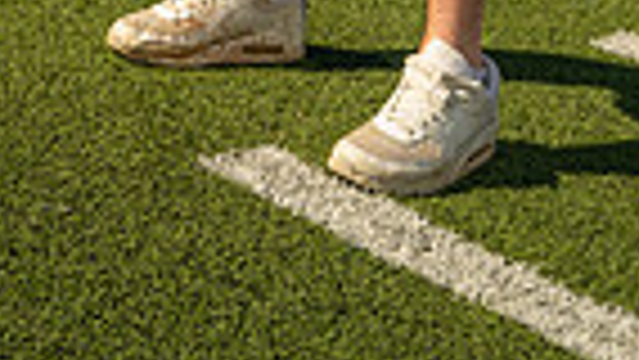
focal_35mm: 113
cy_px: -513
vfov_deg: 9.5
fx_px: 1915
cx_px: 288
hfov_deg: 18.9
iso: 100
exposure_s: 1/125
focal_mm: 34
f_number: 5.6
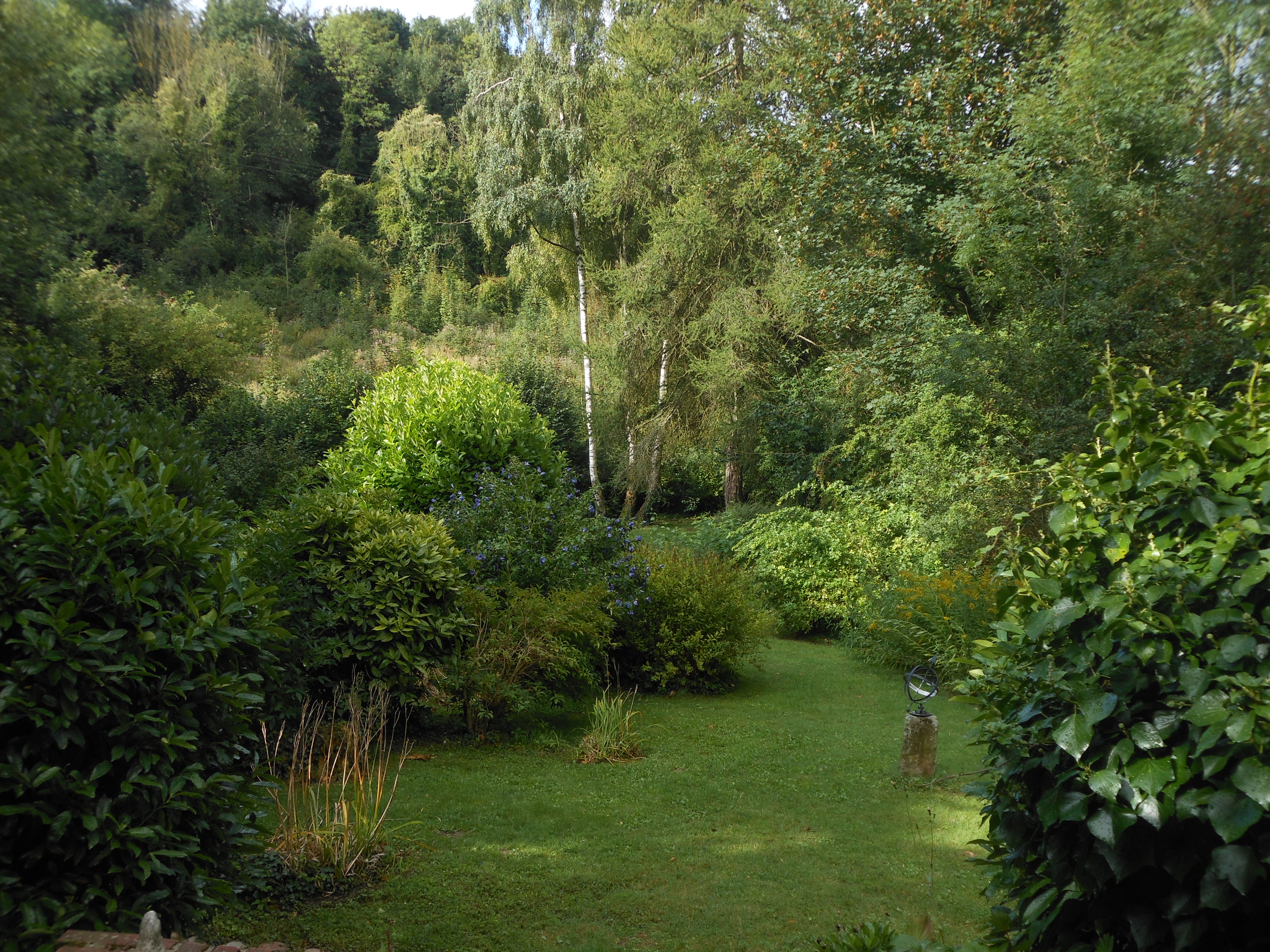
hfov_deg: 49.0
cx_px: 635
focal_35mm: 38
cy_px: 476
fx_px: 1394
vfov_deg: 37.7
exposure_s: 1/250
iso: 80
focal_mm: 6.8
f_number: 3.6
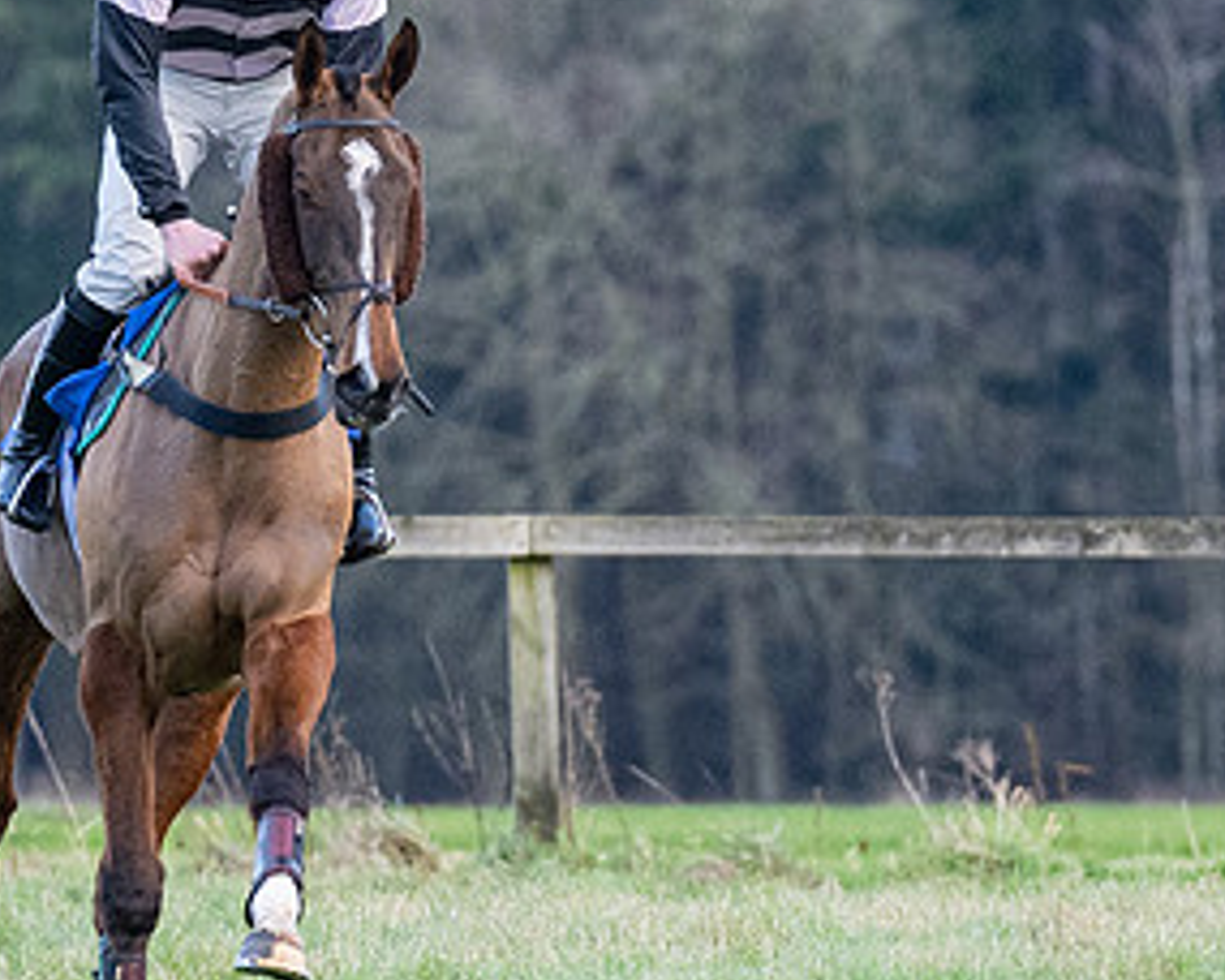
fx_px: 35603
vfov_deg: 1.6
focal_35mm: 982
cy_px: 417
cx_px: 289
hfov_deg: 2.0
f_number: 4
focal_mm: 200
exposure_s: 1/500
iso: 1250
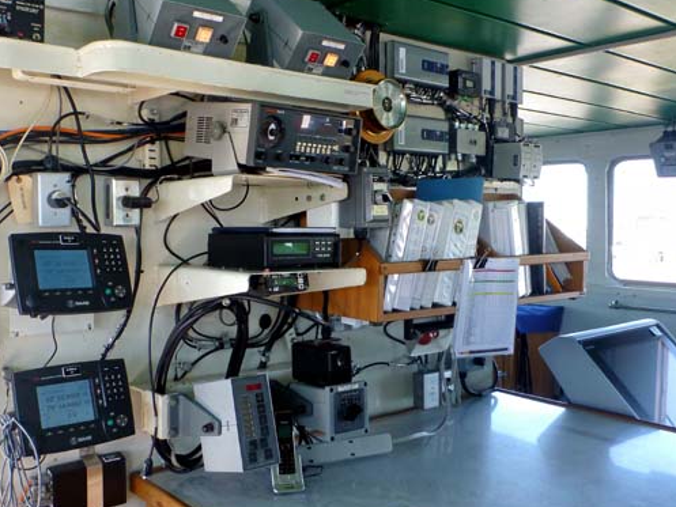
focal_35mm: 35
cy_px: 242
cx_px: 273
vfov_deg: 40.7
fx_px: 684
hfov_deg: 52.3
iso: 200
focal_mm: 5.2
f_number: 3.4
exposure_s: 1/60
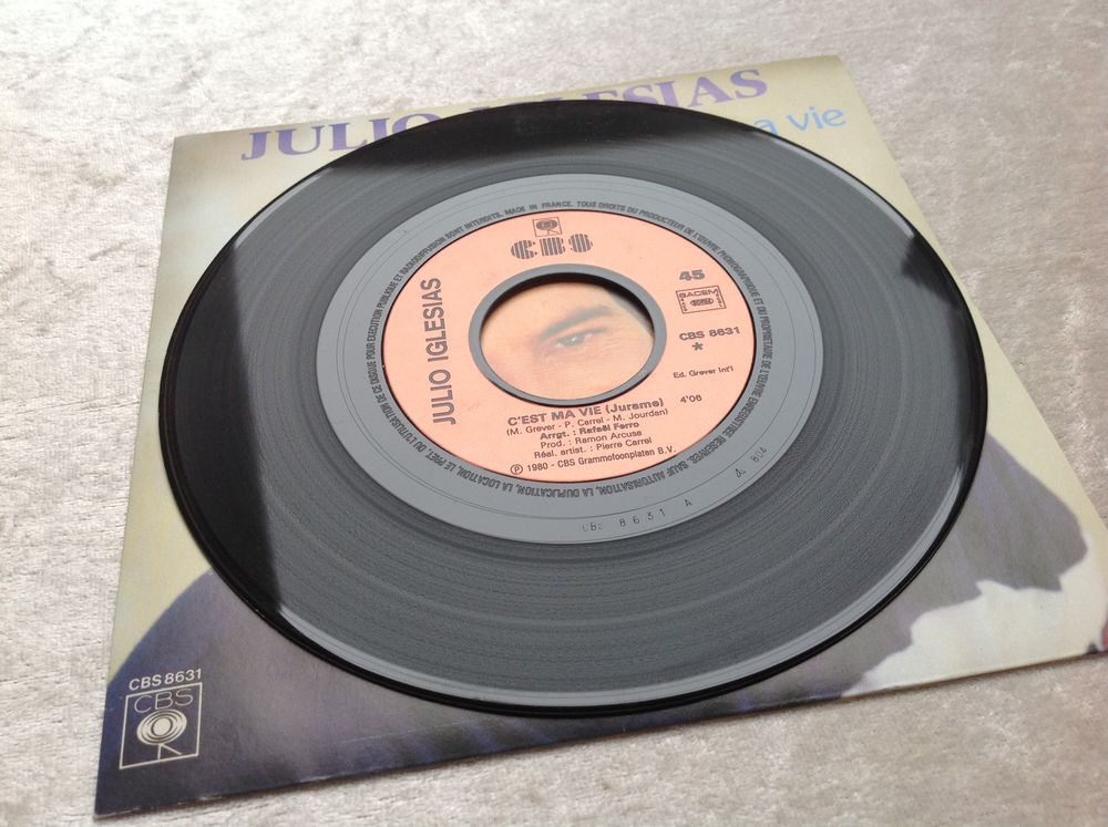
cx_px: 554
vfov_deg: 40.6
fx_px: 1119
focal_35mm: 35
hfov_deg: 52.7
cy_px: 414
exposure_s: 1/24
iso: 50
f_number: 2.4
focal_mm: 4.28
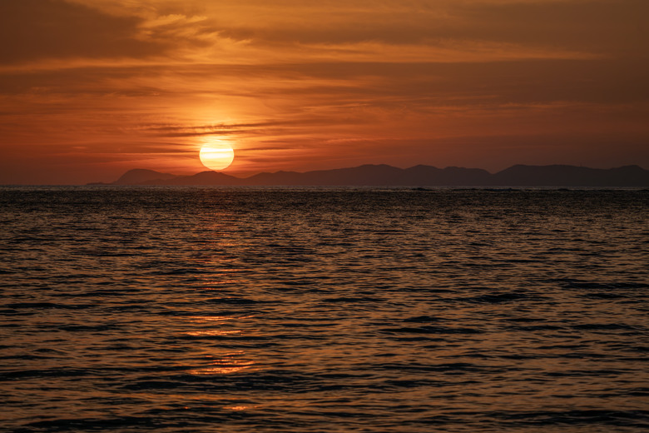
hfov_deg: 10.3
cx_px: 324
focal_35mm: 200
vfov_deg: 6.9
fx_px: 3605
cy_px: 216
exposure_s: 1/1600
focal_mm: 200
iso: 100
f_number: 6.3
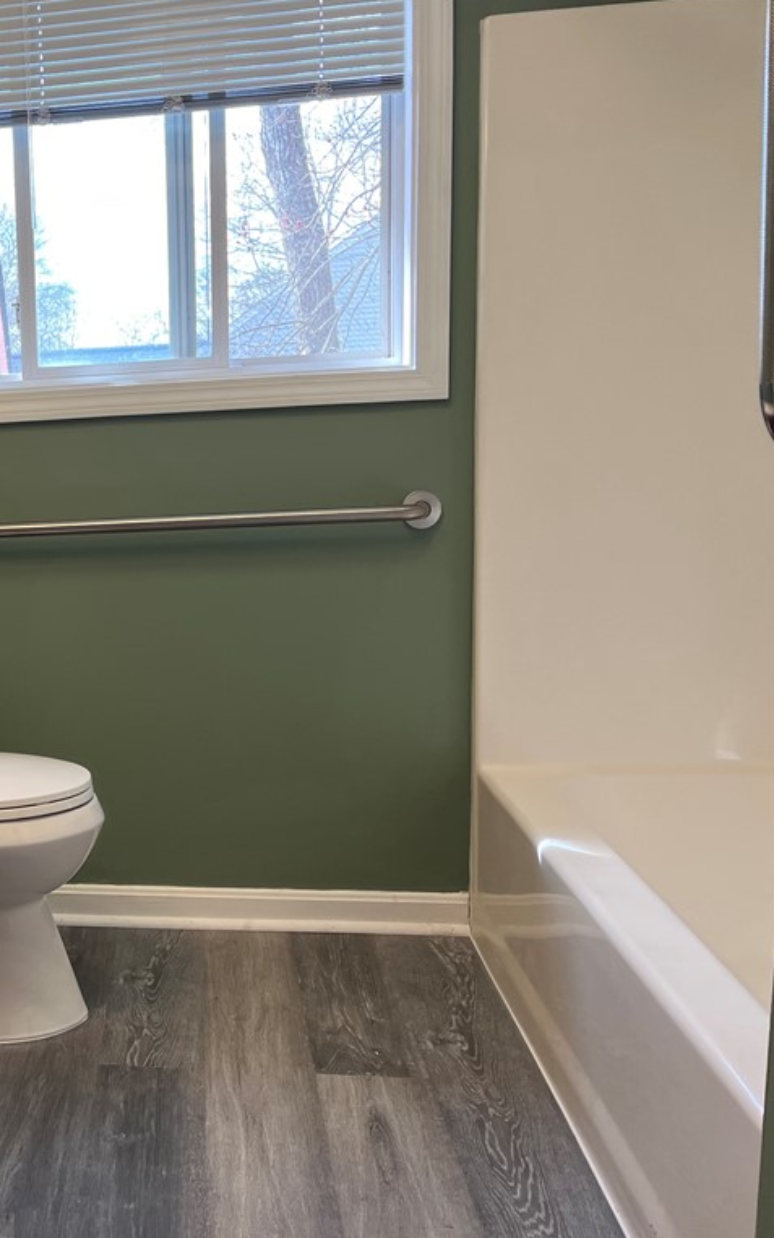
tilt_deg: -9.2
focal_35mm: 37
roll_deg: +2.9
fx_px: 1249
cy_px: 618
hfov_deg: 31.1
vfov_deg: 52.7
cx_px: -52
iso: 64
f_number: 1.6
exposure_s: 1/120
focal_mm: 5.1
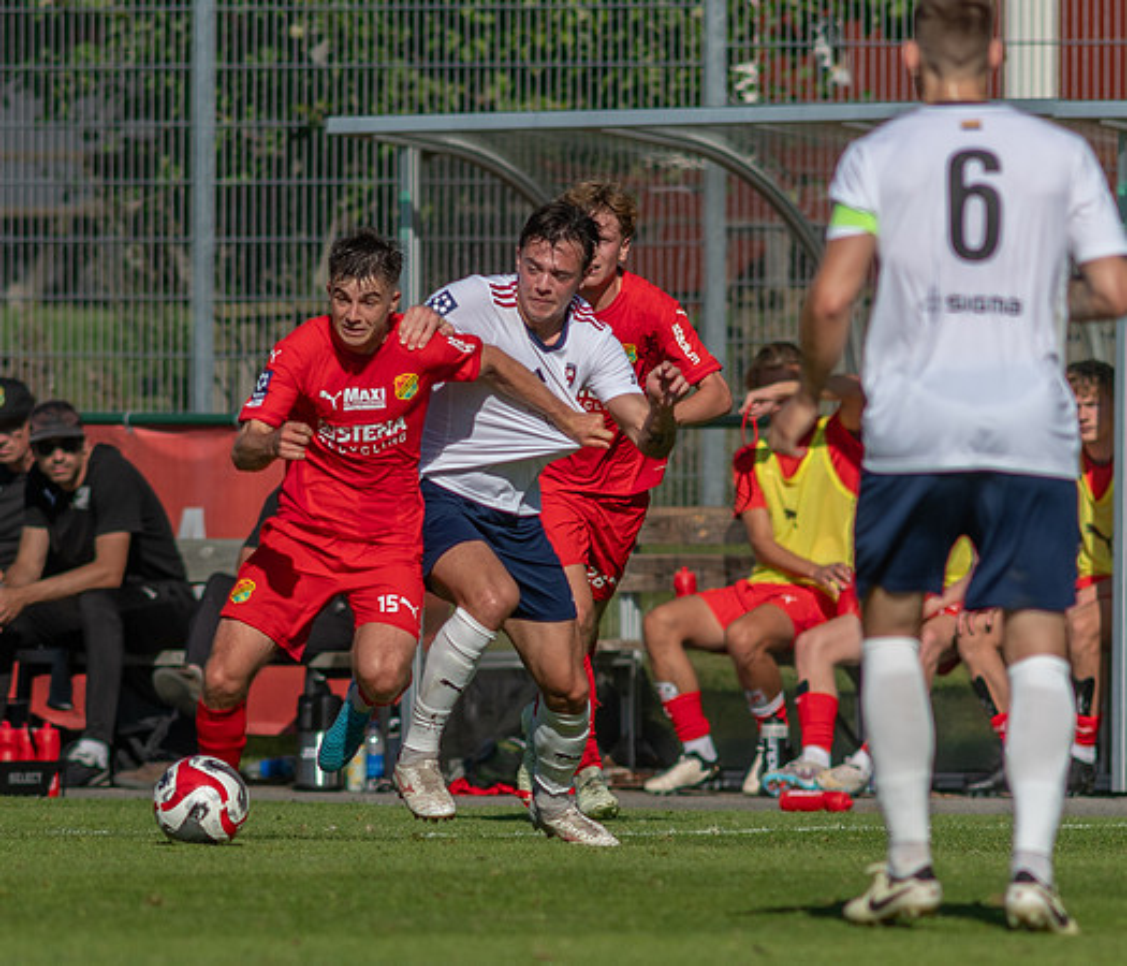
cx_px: 362
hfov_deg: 2.0
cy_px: 629
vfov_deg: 1.7
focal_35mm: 928
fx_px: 31826
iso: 110
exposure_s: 1/2000
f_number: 3.5
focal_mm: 300
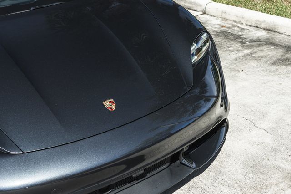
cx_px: 167
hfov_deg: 42.2
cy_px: 98
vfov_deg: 28.9
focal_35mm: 47
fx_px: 376
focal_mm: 31
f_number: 8
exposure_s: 1/100
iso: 100
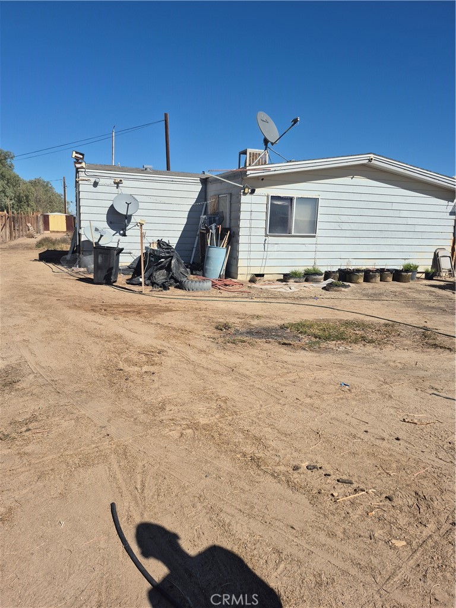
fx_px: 404
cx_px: 228
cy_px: 304
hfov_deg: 58.9
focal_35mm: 23
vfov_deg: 73.9
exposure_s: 1/3200
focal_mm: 5.4
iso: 25
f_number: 1.8
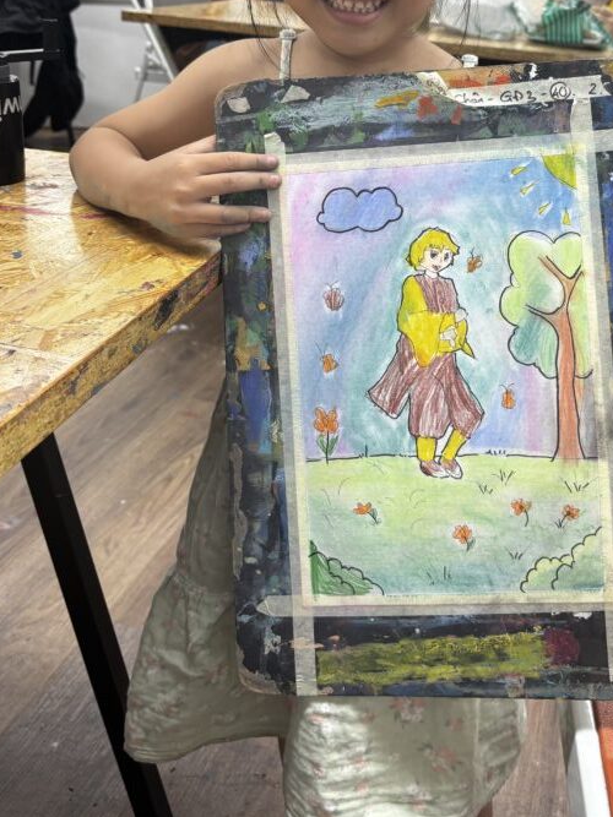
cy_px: 208
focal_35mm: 39
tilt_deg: -15.6
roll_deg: -4.4
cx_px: 411
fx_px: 921
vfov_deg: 46.2
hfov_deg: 36.4
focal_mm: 5.96
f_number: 1.6
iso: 50
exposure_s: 1/100
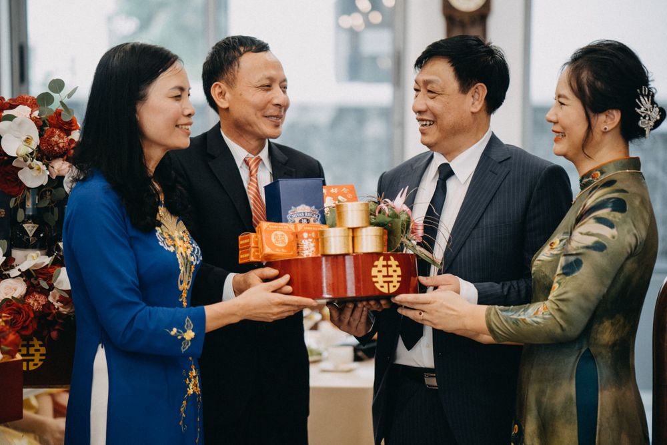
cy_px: 222
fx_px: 1575
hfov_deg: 23.9
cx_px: 334
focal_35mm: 85
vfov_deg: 16.1
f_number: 1.8
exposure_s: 1/200
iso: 1000
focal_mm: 85
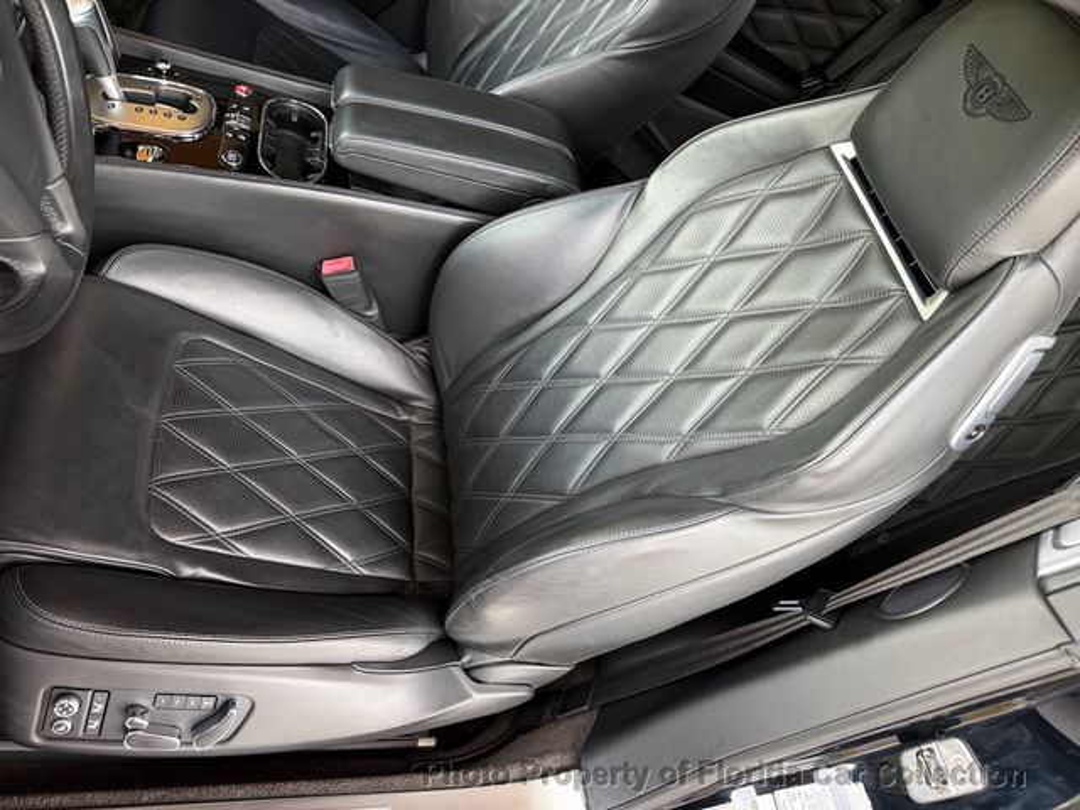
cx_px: 540
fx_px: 749
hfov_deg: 71.6
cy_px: 405
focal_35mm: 24
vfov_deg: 56.8
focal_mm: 6.76
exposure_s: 1/121
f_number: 1.78
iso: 160
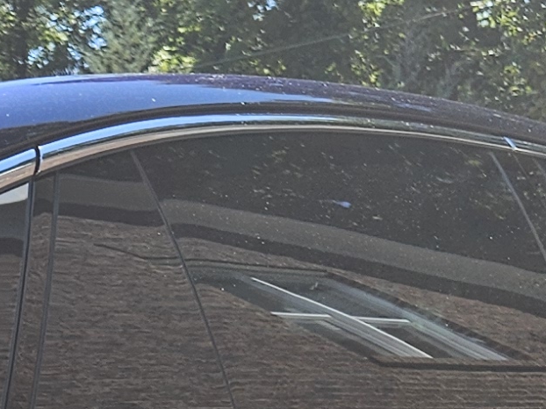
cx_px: -205
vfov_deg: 8.9
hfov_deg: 12.8
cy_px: 1021
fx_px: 2334
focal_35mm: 148
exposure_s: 1/703
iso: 25
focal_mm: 5.4
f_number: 1.8
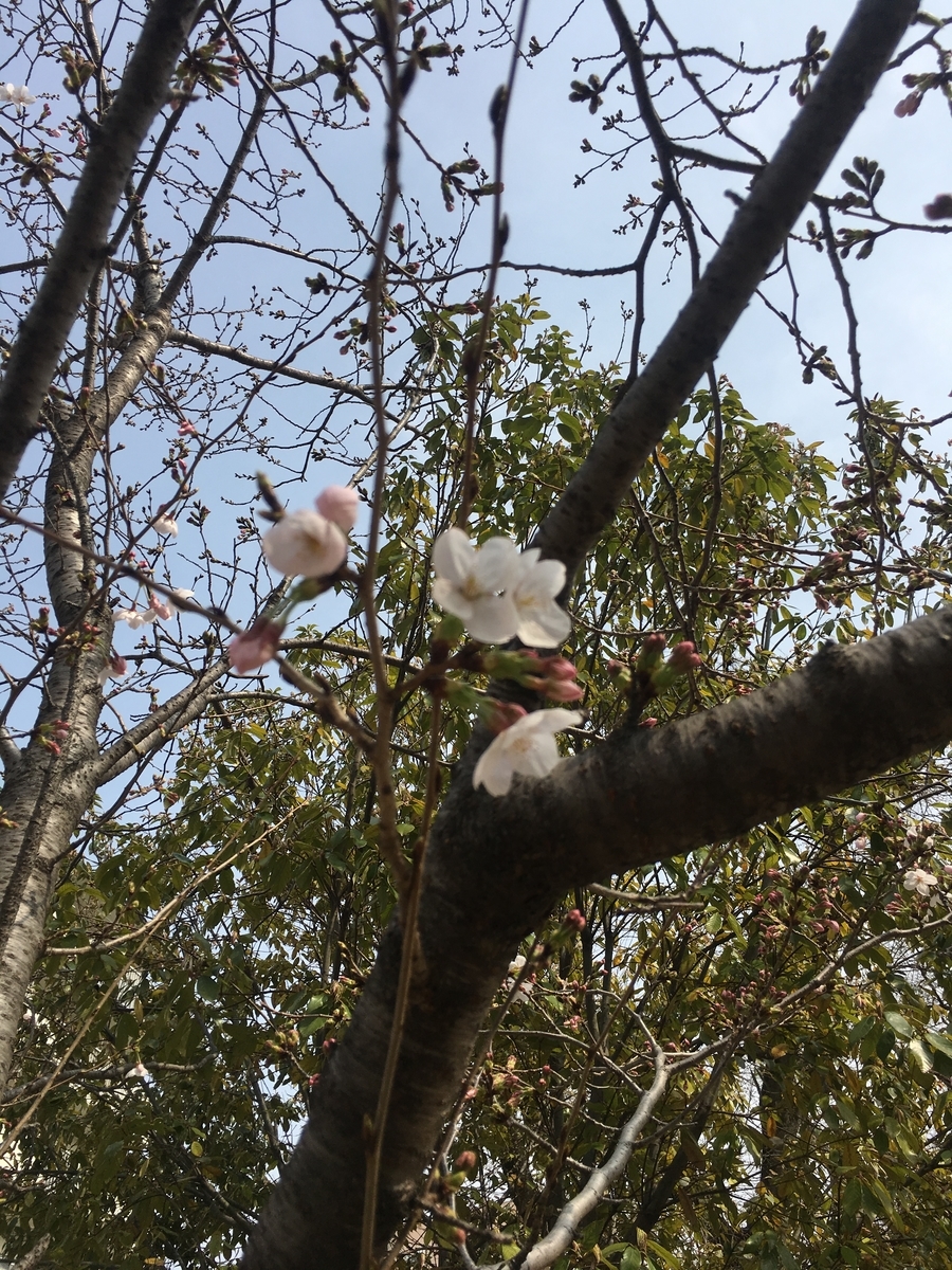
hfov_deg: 48.2
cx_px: 476
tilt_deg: +48.4
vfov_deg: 61.7
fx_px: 1063
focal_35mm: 29
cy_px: 635
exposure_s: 1/1832
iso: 25
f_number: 2.2
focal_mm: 4.15
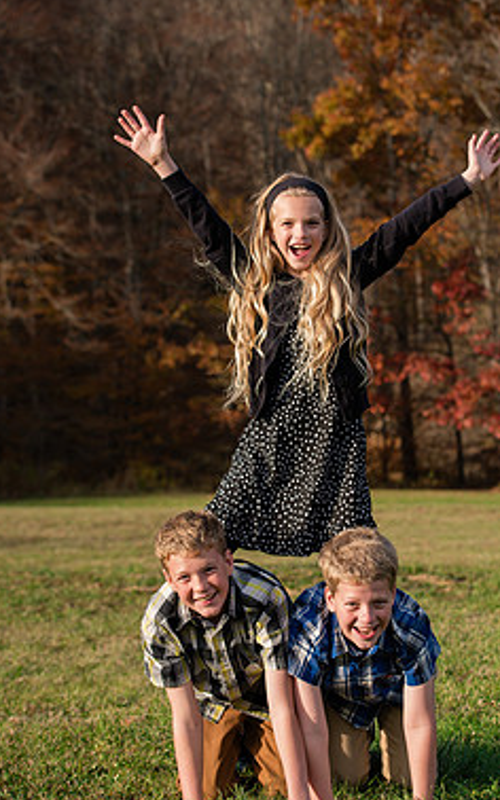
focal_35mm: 85
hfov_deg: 15.3
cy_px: 421
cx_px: 290
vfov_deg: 24.4
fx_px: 1855
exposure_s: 1/1600
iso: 640
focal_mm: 70
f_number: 4.5
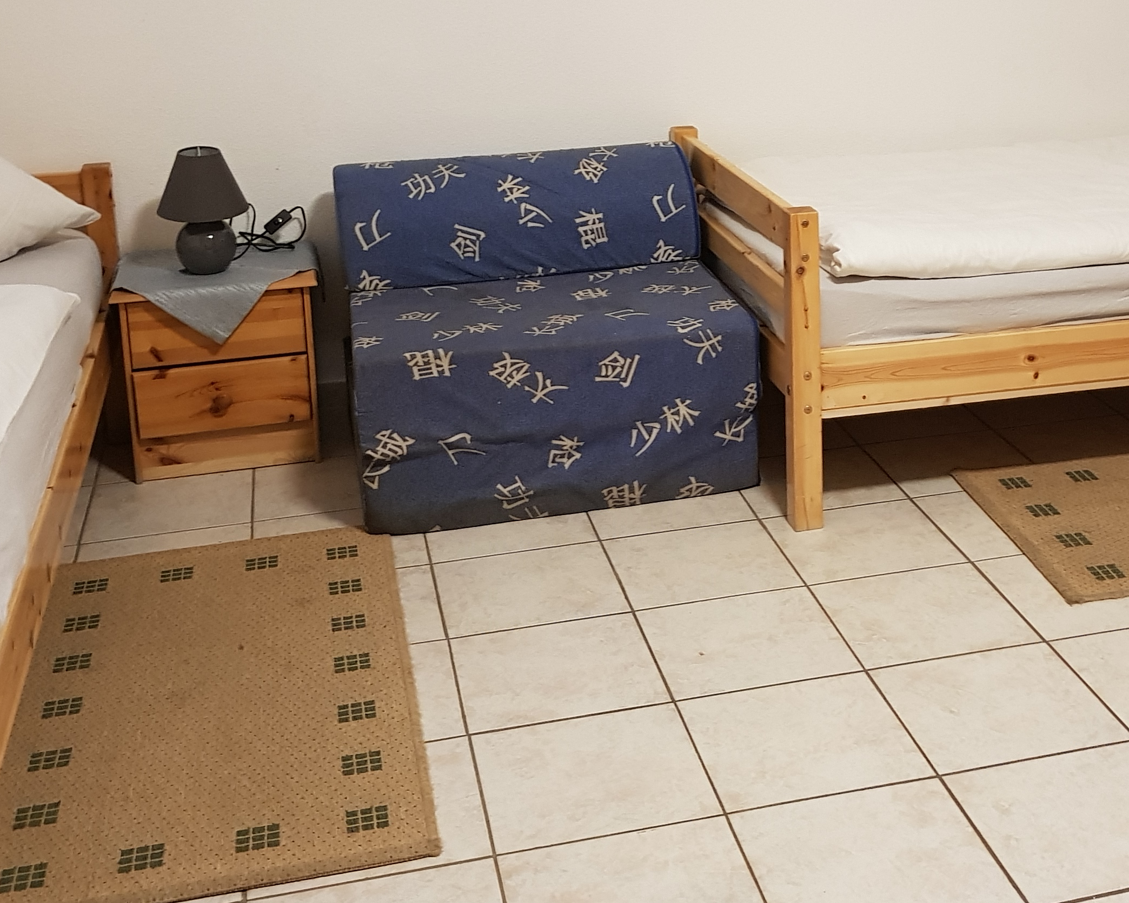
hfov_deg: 37.6
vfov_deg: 29.8
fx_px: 1638
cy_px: 132
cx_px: 757
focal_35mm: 49
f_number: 1.7
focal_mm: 4.2
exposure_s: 1/13
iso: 200
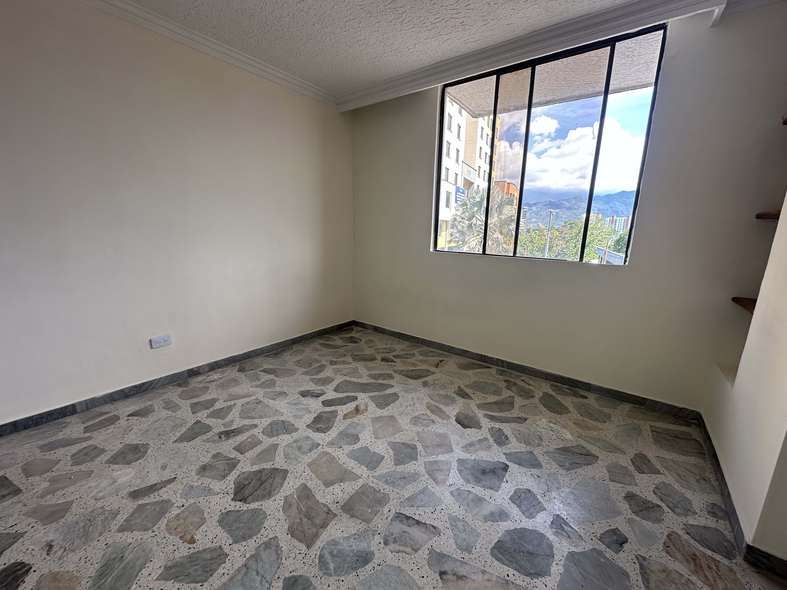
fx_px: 318
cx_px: 394
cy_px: 295
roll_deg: -0.4
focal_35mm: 14
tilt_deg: -10.0
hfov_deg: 102.1
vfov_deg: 85.7
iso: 50
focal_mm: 2.22
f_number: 2.2
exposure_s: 1/148
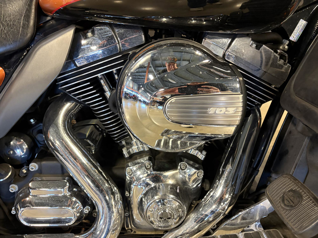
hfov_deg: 67.3
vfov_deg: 53.1
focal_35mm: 26
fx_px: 239
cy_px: 119
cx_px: 159
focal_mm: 5.96
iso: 400
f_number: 1.6
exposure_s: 1/40
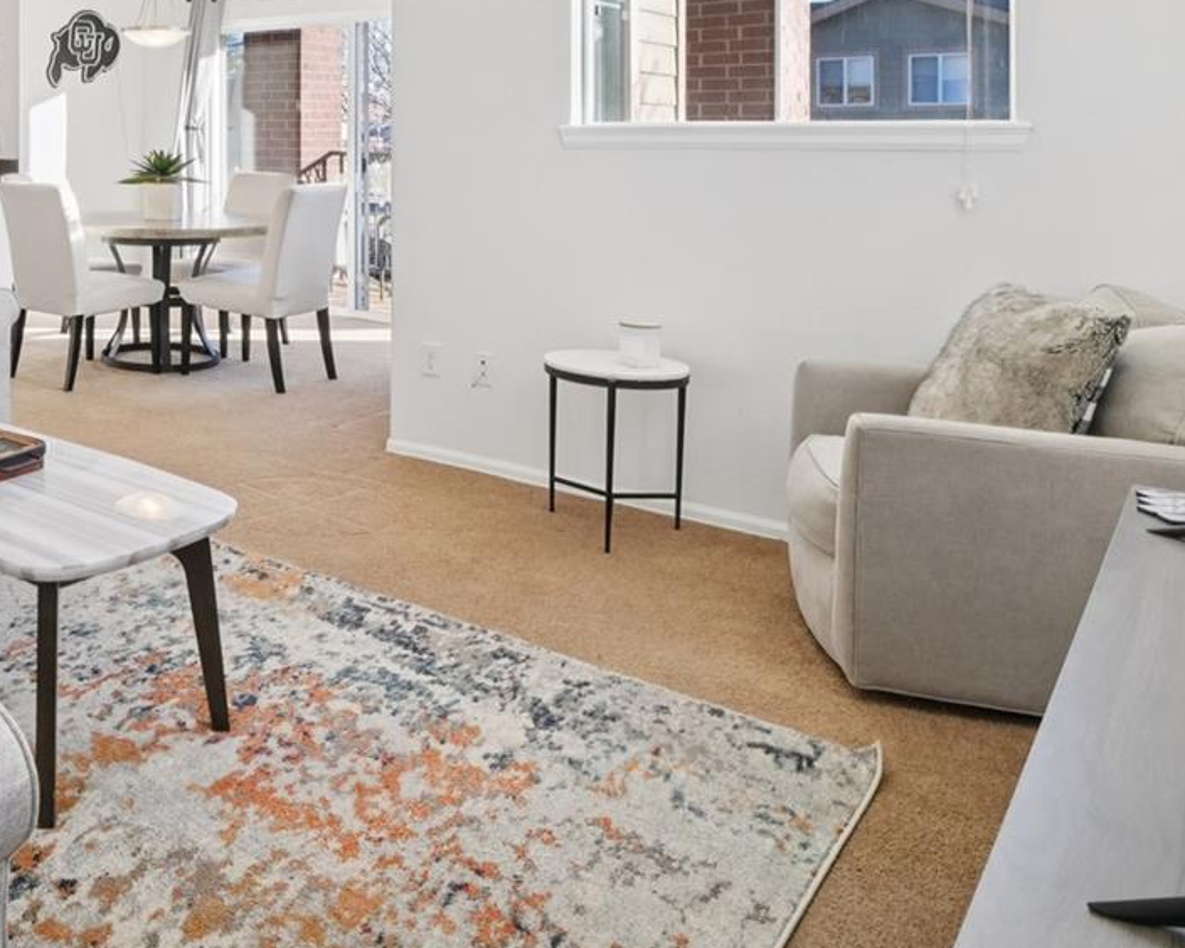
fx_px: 1122
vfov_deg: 42.7
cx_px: 113
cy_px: 133
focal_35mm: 32
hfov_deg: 49.4
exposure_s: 1/25
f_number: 8
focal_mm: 10
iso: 800
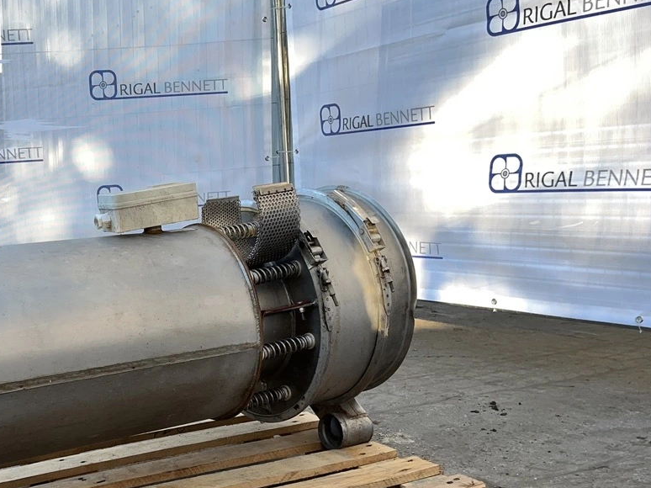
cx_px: 125
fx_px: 808
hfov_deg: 41.8
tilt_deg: -11.3
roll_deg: +0.5
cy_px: 347
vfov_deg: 33.1
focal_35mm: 43
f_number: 1.6
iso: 64
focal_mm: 5.1
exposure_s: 1/350
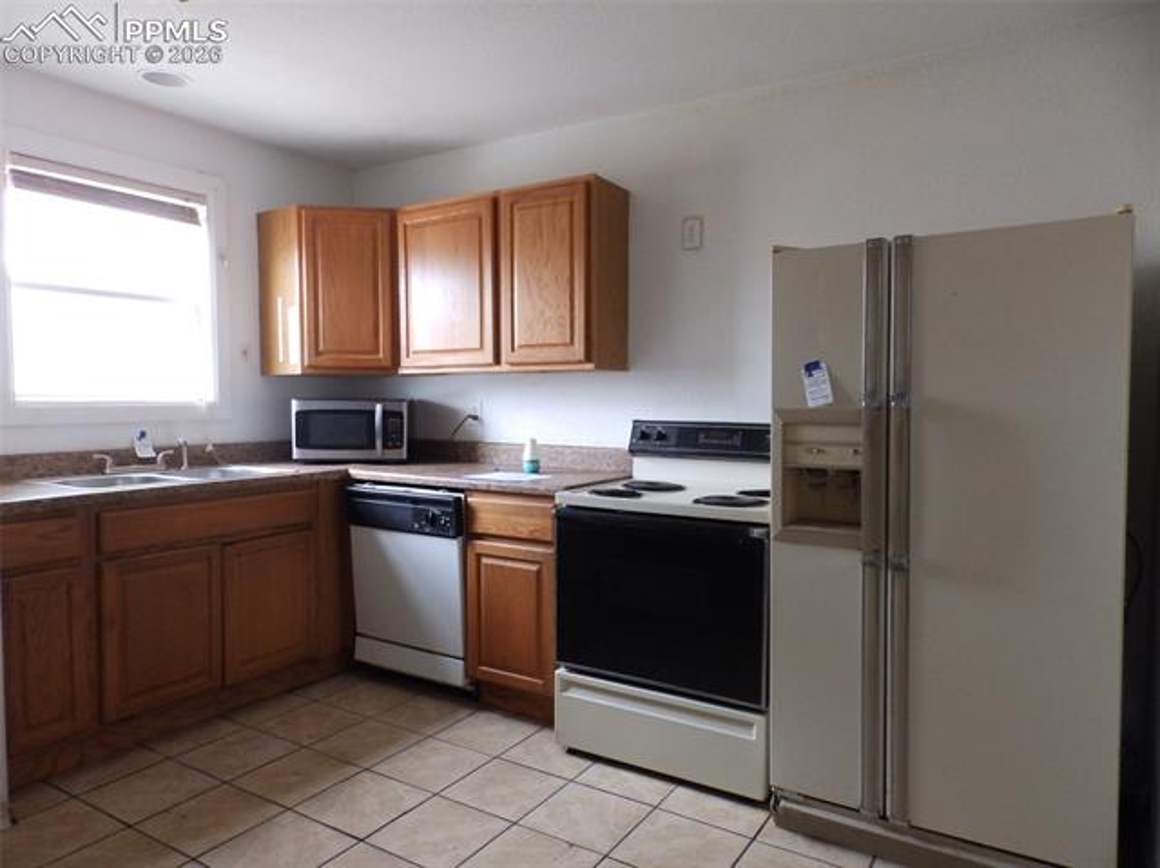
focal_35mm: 22
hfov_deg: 76.4
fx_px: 737
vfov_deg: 61.0
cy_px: 434
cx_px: 580
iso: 400
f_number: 3.4
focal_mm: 4
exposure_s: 1/30
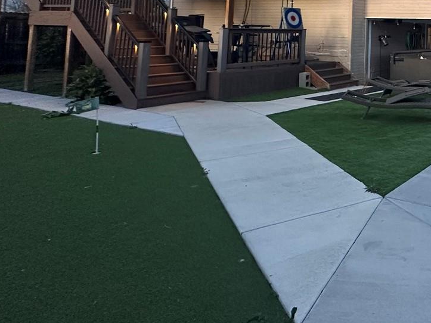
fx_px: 386
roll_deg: -1.5
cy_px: 11
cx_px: 472
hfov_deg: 44.7
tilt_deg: +3.8
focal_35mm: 31
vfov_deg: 40.6
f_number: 2.2
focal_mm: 2.22
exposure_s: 1/60
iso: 250
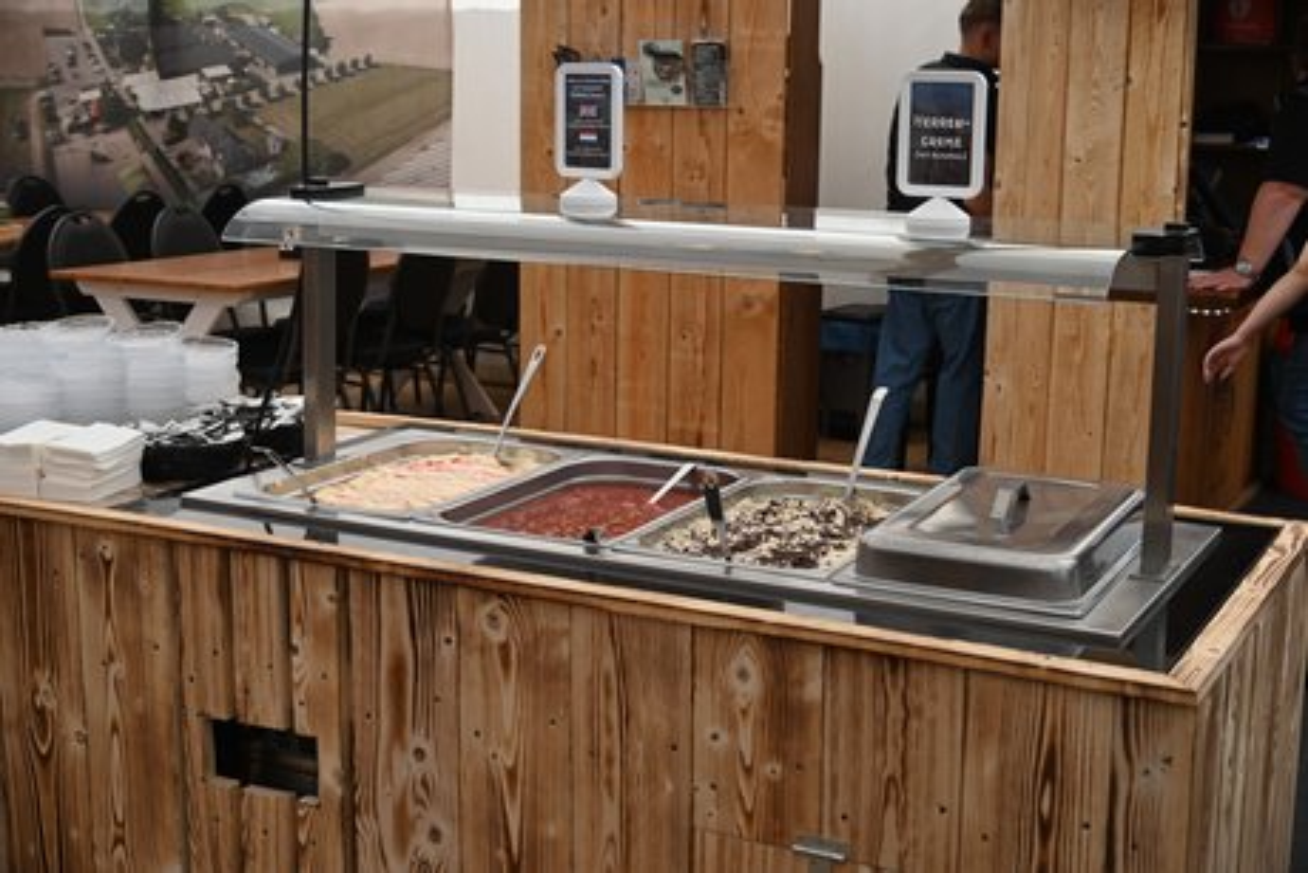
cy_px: 436
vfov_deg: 27.0
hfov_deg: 39.6
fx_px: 1817
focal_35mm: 50
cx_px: 654
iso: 280
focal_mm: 50
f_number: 5.6
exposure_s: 1/250
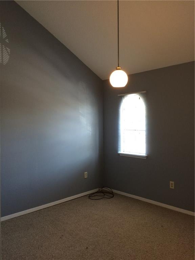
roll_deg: +1.6
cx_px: 98
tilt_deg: -3.4
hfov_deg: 48.2
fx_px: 218
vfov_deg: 61.7
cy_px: 130
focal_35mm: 29
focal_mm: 4.15
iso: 64
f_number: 2.2
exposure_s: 1/30
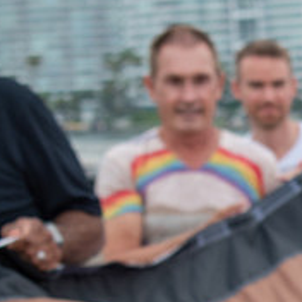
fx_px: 2162
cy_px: 325
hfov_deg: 7.8
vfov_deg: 7.9
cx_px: 486
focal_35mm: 219
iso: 400
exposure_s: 1/160
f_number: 6.3
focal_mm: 52
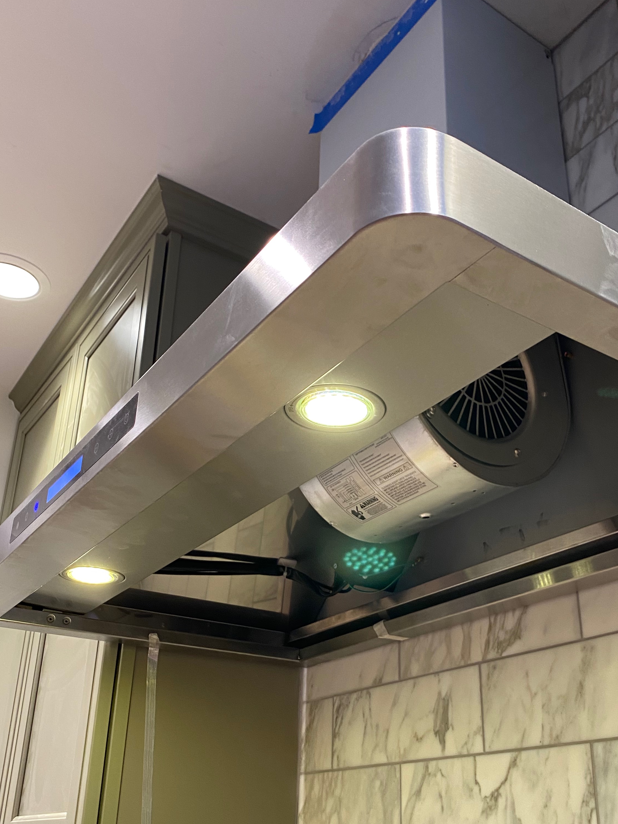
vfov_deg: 52.3
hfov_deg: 40.6
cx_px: 353
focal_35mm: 35
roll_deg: -0.9
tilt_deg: +23.6
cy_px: 494
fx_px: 833
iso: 100
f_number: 1.8
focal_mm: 4.25
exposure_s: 1/60
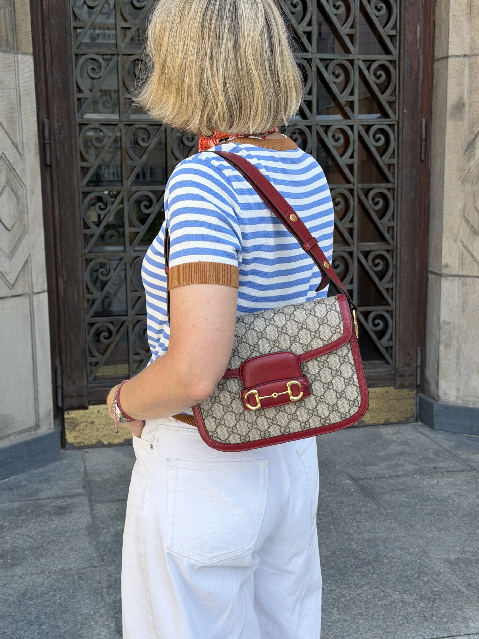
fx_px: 923
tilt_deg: -10.1
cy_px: 318
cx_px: 239
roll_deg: +0.9
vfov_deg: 38.2
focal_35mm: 50
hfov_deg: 29.1
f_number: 1.78
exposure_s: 1/1222
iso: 64
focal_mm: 6.76
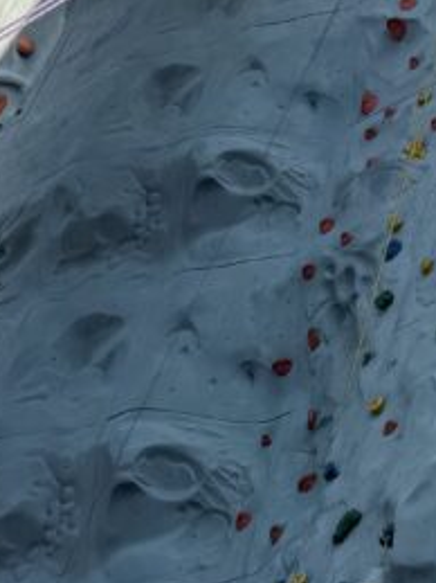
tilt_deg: +50.7
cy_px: -38
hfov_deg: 14.3
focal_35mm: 95
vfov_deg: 19.9
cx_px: 703
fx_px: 1597
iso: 80
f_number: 1.78
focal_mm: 6.76
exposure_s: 1/3247
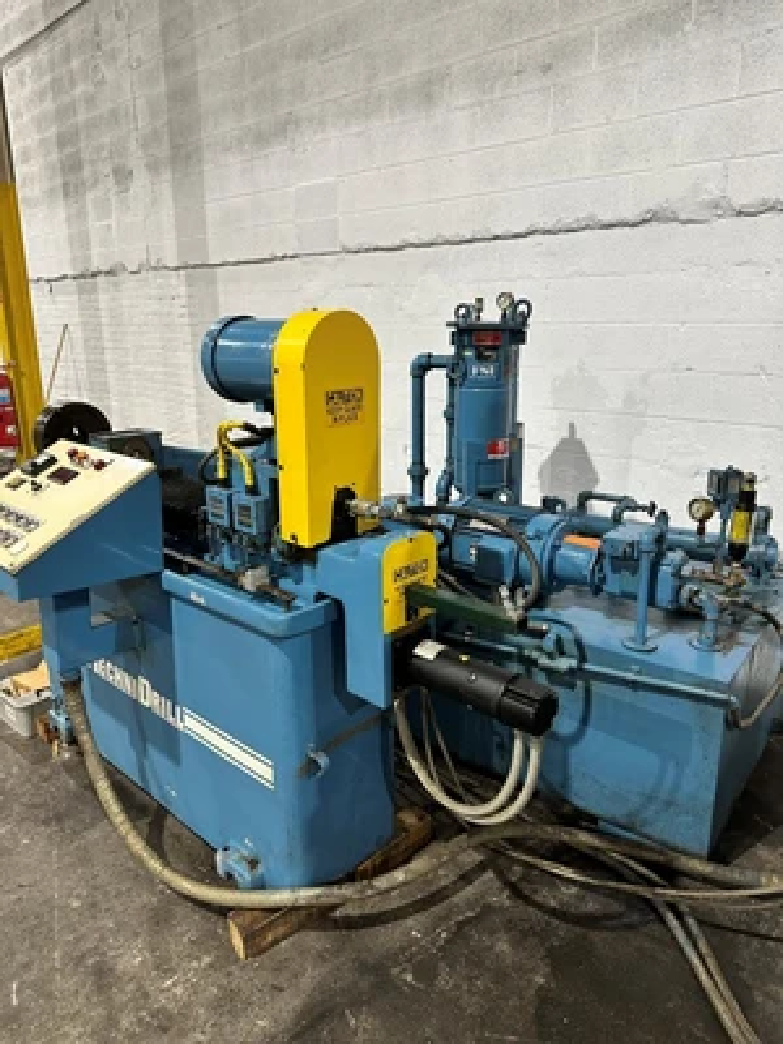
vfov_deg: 71.6
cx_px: 392
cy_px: 522
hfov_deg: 56.8
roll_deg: -0.9
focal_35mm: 24
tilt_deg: -15.0
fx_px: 724
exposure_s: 1/60
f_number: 1.78
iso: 250
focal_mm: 6.86
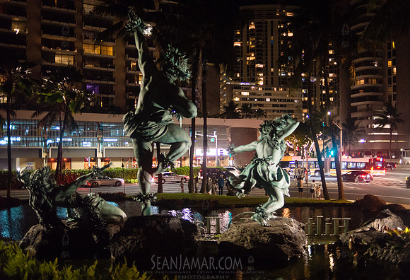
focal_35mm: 37
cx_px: 218
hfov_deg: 51.5
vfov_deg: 36.5
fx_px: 425
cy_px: 146
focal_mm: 35
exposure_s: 1/40
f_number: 2
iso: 4000
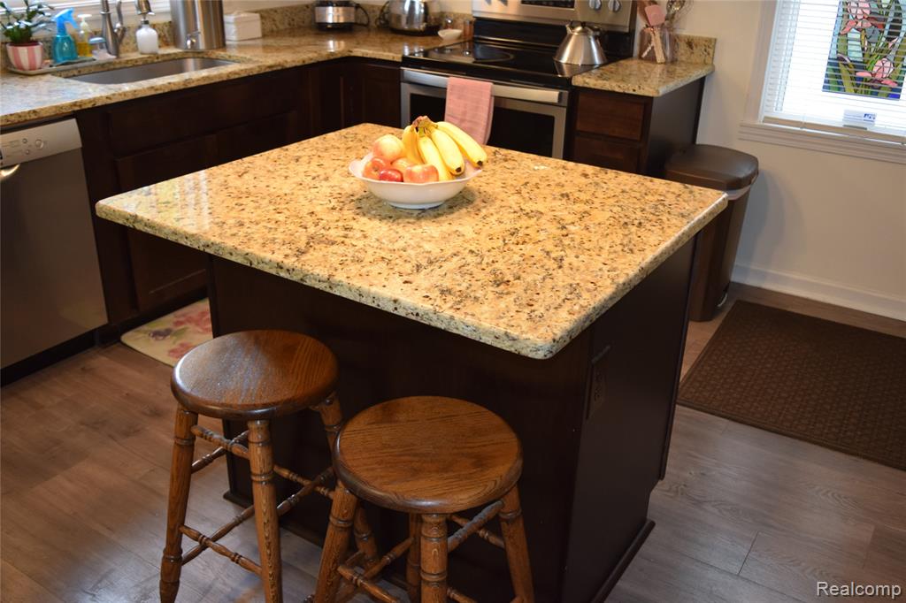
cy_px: 302
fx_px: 868
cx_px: 453
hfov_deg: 55.1
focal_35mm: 34
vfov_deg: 38.3
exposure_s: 1/60
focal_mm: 23
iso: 800
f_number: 4
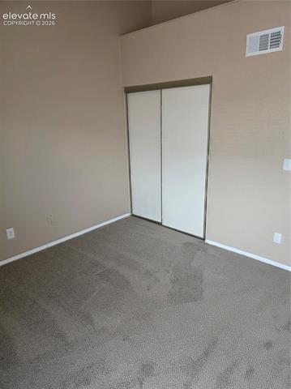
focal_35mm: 23
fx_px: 258
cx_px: 146
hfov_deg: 58.8
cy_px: 194
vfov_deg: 74.0
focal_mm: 6.3
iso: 250
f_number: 1.7
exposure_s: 1/120
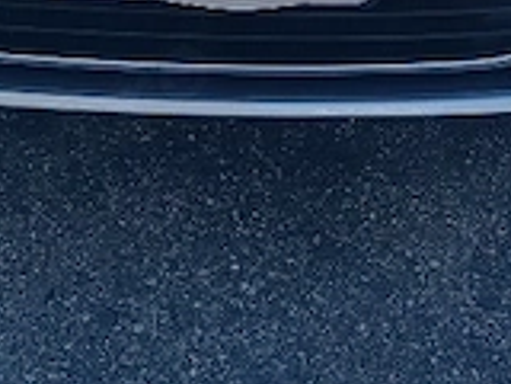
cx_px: 131
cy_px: -288
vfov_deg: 14.6
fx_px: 1329
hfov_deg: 21.6
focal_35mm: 90
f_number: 1.7
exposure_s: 1/435
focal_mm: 5.24
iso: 50
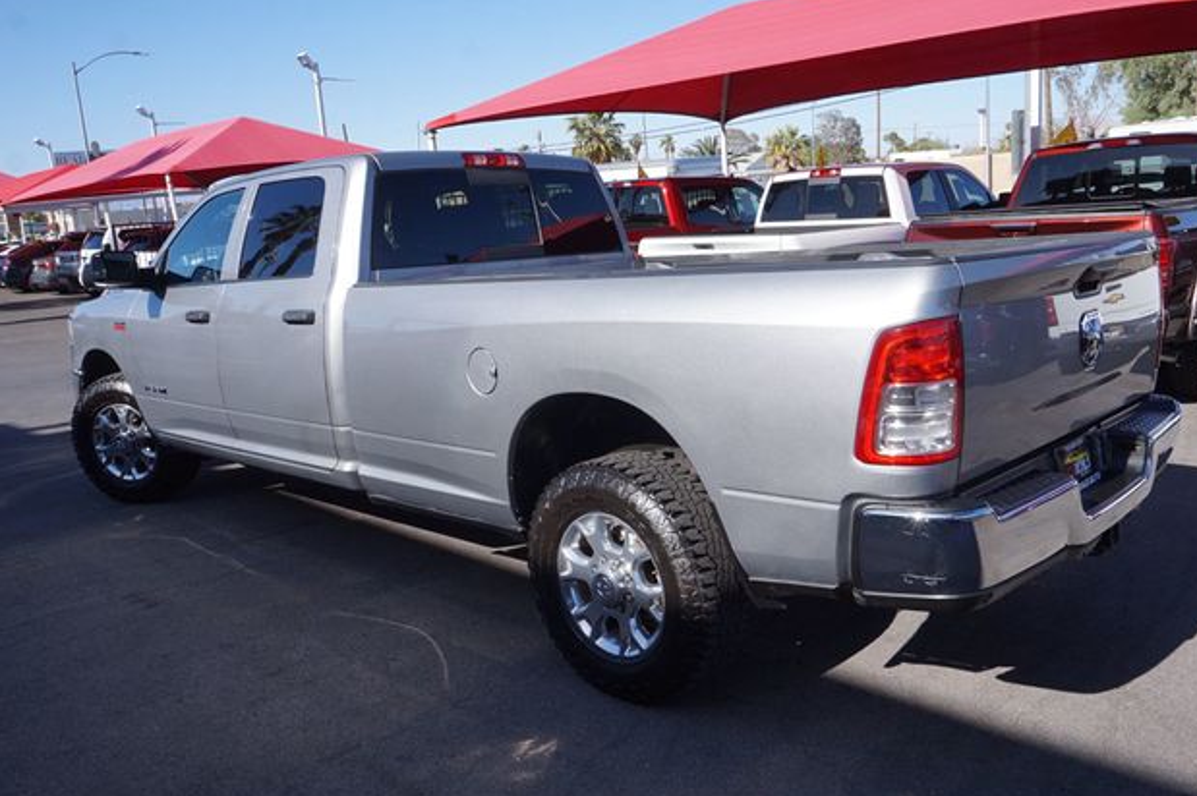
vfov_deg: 42.3
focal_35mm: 31
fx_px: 1030
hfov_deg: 60.3
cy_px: 396
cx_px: 603
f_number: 10
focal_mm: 20
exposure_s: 1/125
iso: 100
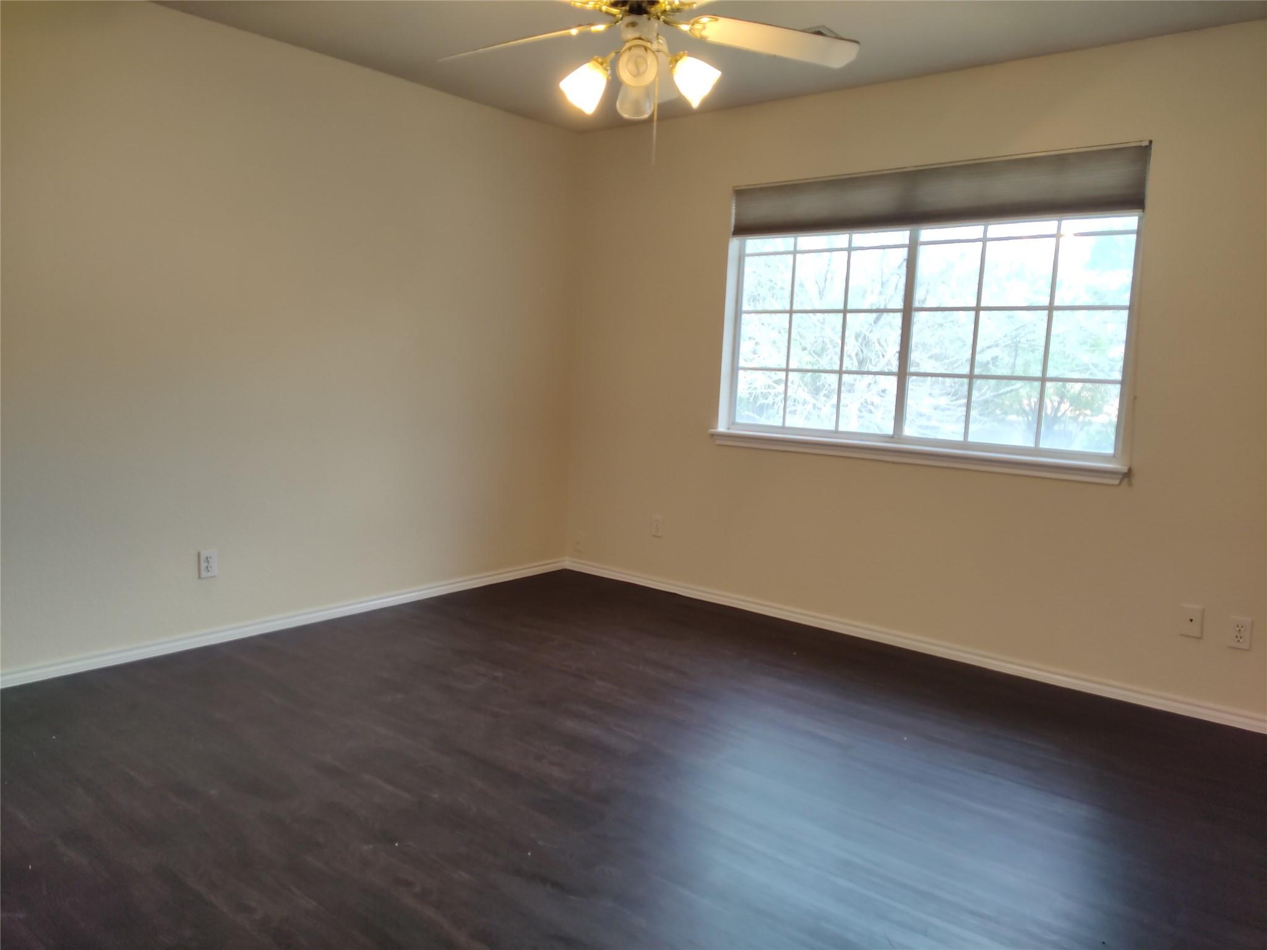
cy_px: 475
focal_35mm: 27
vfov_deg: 51.4
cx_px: 634
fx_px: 988
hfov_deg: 65.3
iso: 237
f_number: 1.79
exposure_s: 1/40
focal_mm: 4.71
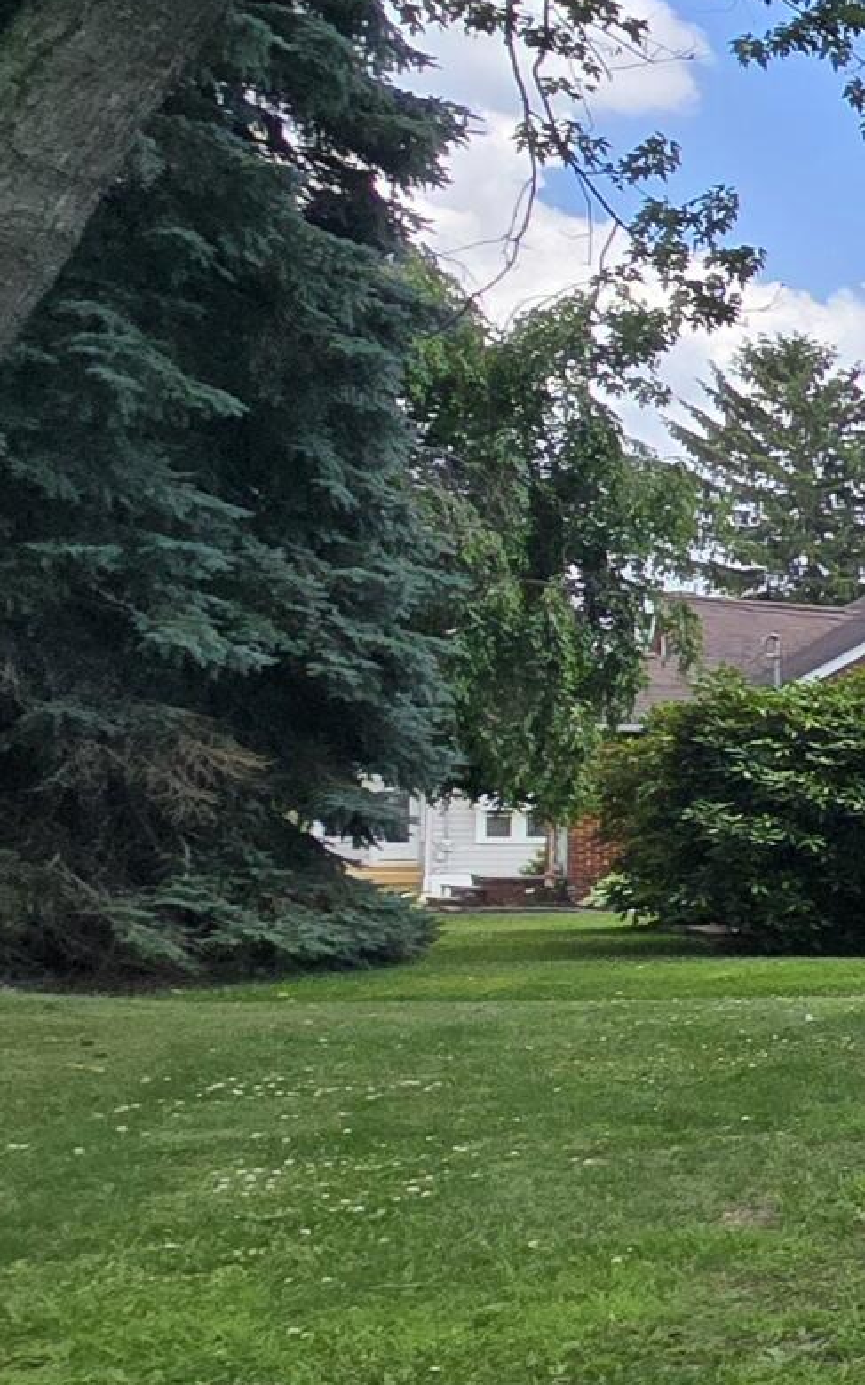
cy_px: 893
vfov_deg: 37.9
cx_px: 2451
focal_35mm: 53
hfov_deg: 12.4
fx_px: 2001
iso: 50
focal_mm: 2.2
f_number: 2.2
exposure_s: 1/1050
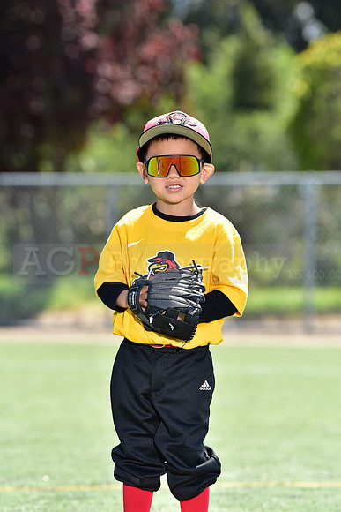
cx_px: 170
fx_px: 2840
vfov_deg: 10.3
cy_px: 256
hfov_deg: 6.9
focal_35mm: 200
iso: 80
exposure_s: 1/200
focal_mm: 200
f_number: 5
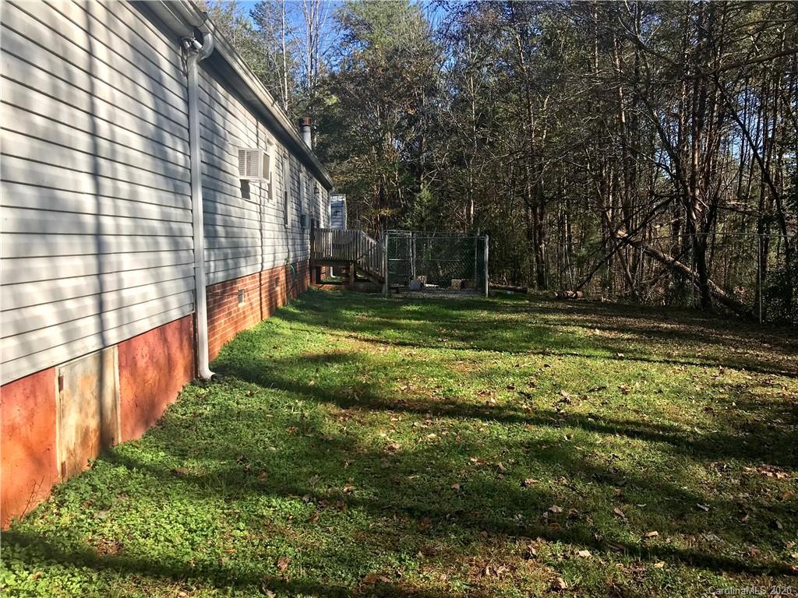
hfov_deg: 63.4
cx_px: 399
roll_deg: +1.2
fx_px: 645
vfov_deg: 49.7
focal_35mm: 28
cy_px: 299
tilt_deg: -4.8
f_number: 1.8
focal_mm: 3.99
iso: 20
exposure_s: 1/1041
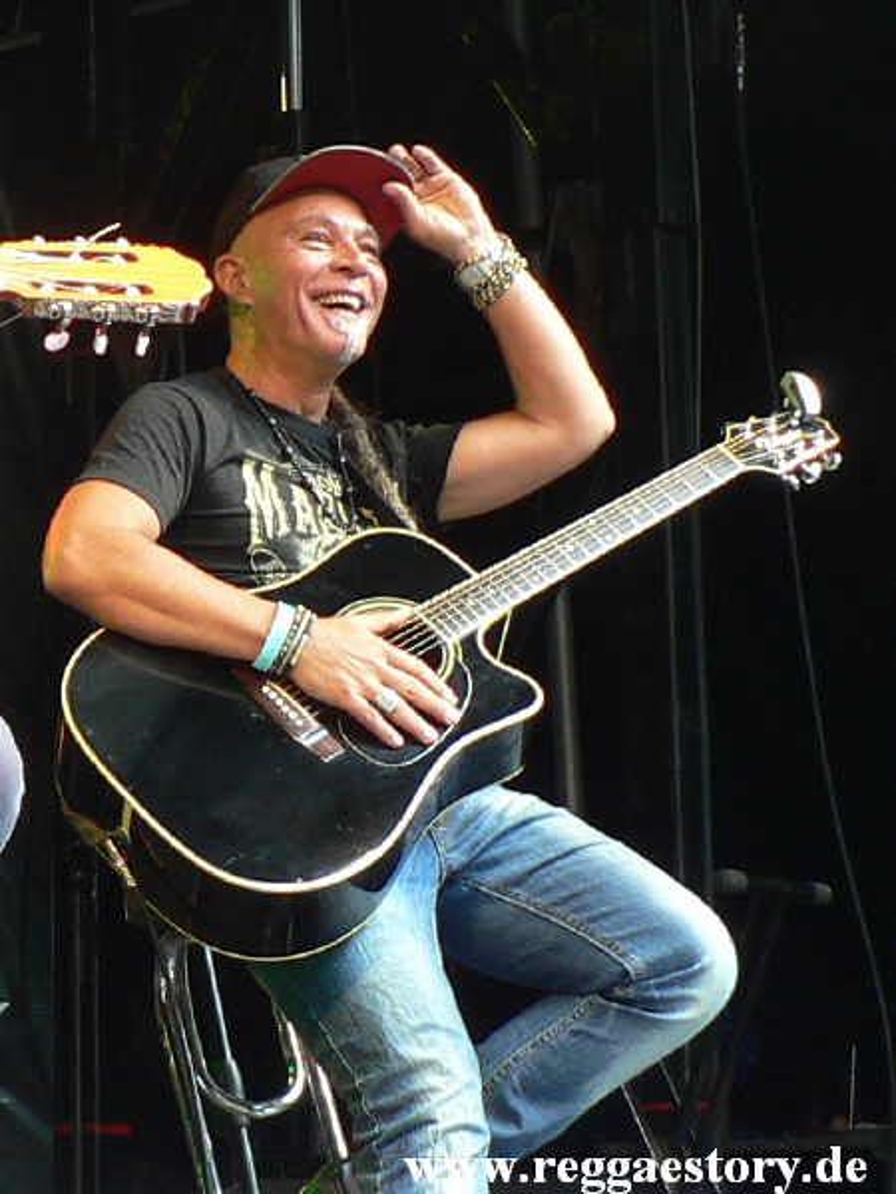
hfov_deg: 40.7
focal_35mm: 35
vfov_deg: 52.6
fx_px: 1208
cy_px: 597
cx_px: 448
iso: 100
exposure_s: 1/30
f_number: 2.8
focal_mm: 6
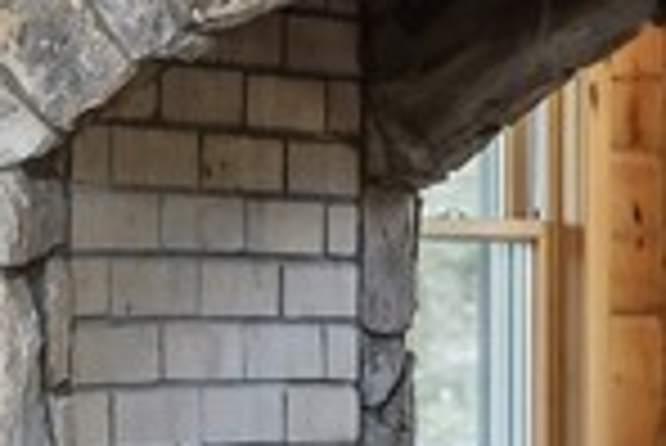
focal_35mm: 382
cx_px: -518
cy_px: 324
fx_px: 7074
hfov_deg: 5.3
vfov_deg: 3.6
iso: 160
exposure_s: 1/6
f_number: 7.1
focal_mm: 52
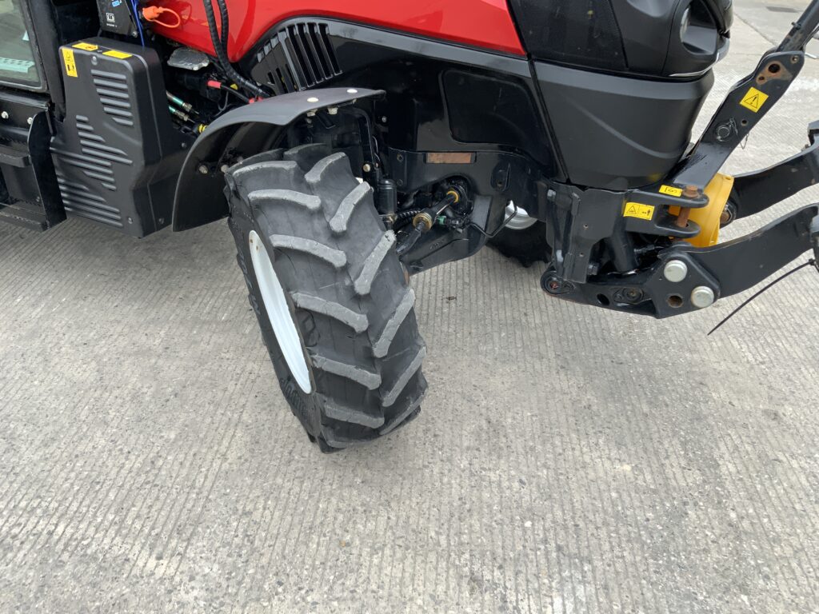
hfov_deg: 61.7
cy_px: 307
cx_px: 410
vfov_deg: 48.2
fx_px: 686
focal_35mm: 29
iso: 16
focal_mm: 3
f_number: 1.8
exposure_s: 1/262
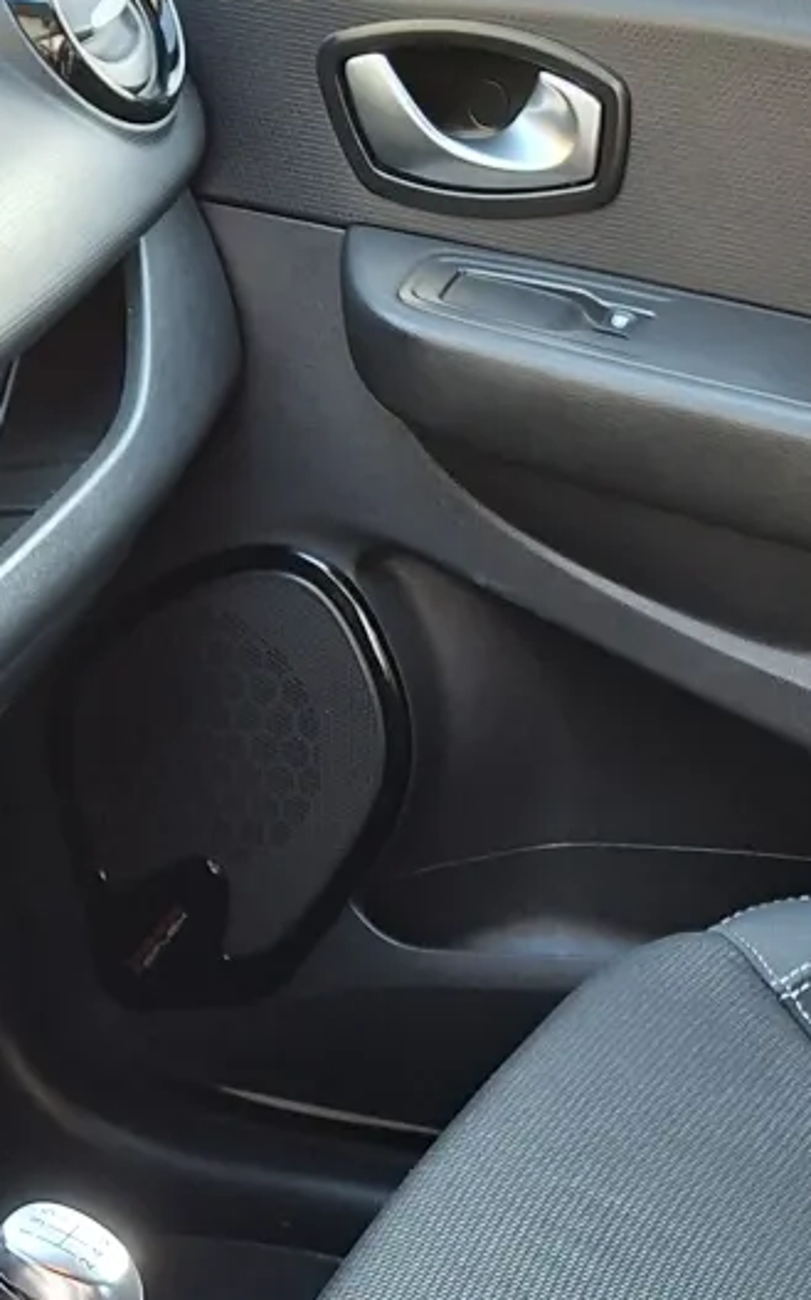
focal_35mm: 79
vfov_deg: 23.3
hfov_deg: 16.2
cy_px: 1676
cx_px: 49
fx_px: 2796
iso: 320
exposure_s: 1/50
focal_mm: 5.54
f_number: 1.8
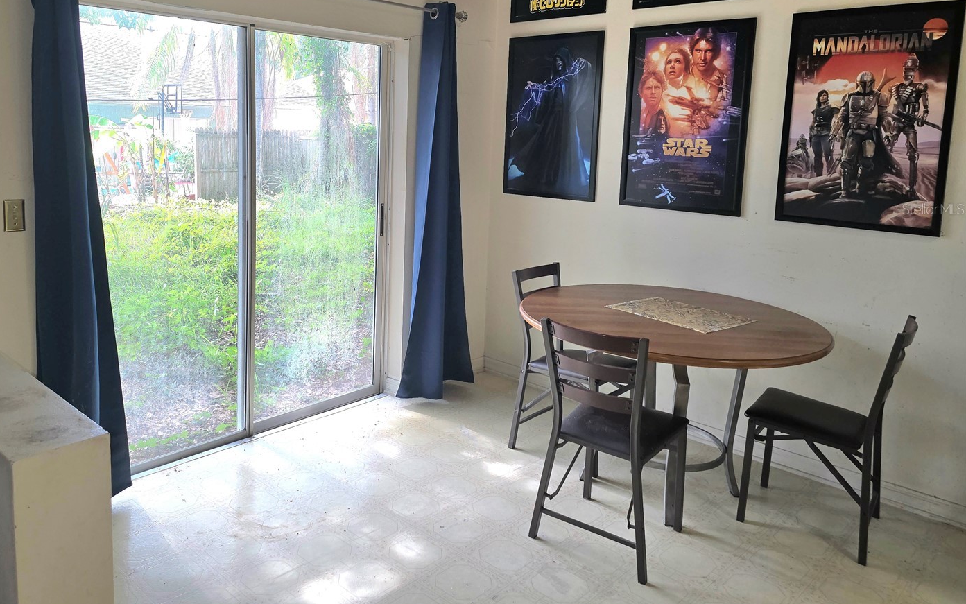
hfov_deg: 66.1
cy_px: 209
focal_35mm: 28
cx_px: 413
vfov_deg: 44.0
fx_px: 737
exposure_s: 1/60.2
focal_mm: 6.3
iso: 50
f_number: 1.7
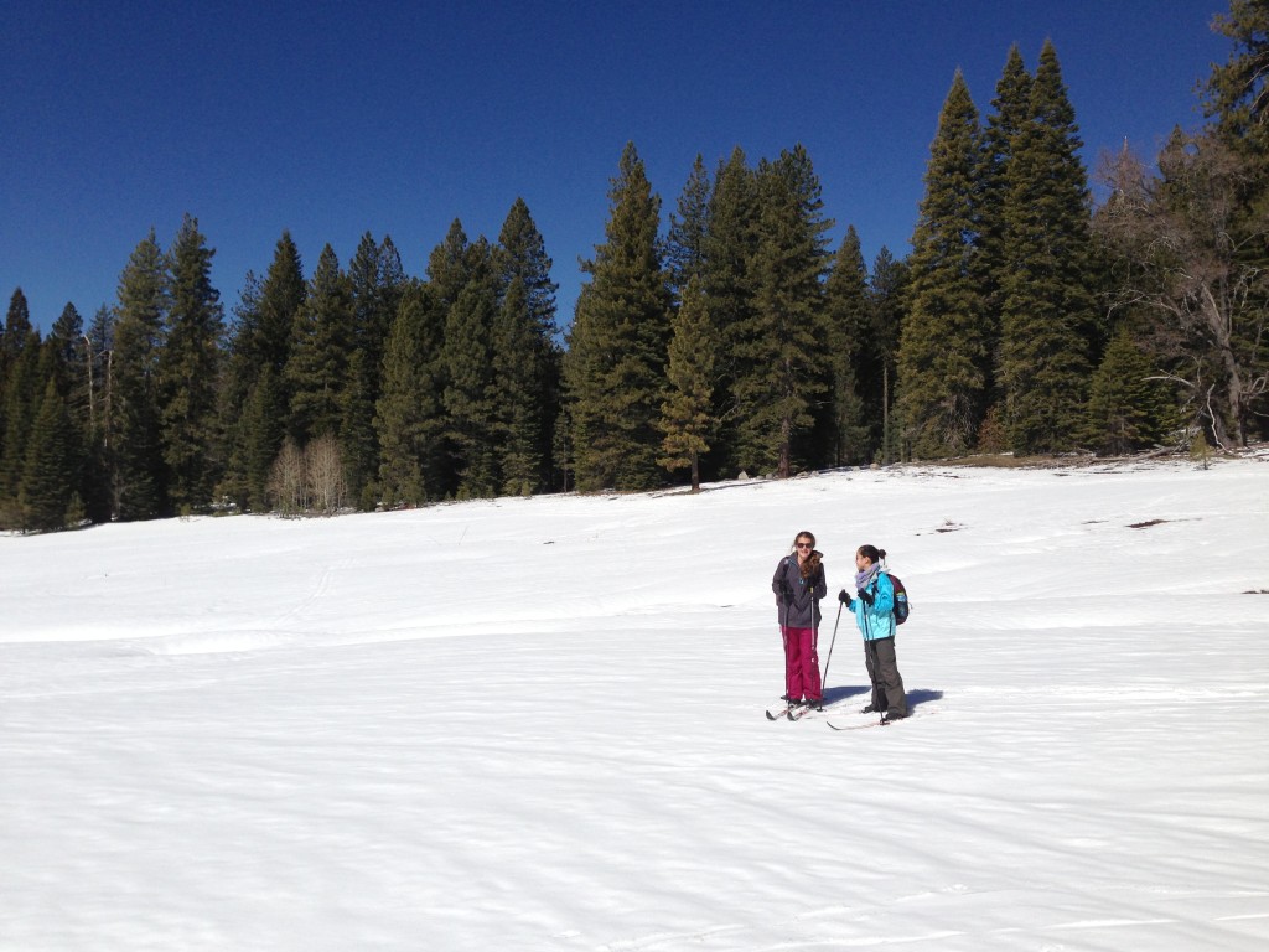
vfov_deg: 42.9
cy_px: 476
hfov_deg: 55.4
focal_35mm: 33
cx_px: 634
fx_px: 1210
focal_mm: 4.13
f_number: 2.4
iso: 50
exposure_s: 1/3876
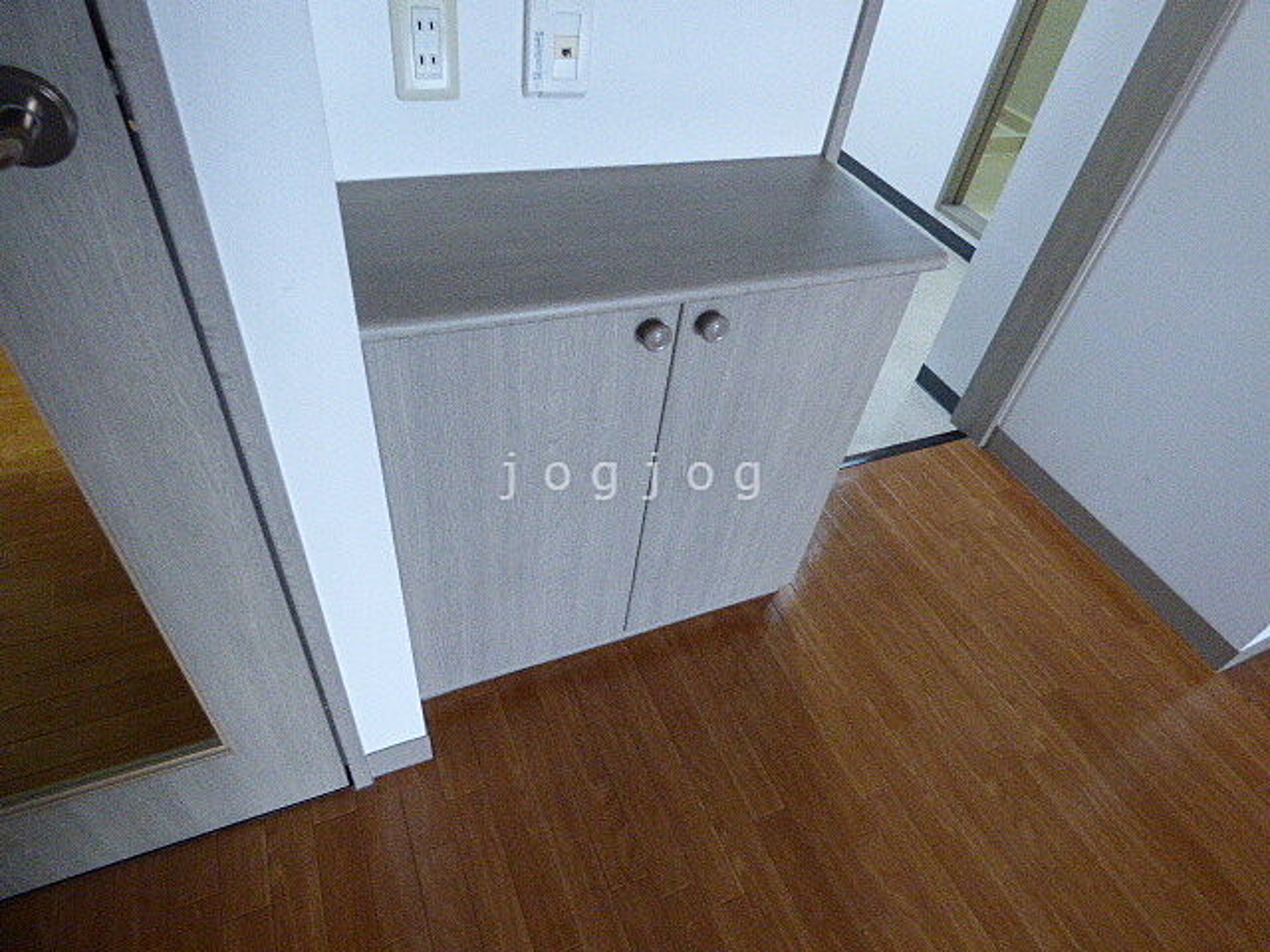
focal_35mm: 20
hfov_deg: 81.7
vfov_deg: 66.0
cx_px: 635
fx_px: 734
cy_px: 476
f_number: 2.8
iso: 800
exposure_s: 1/30
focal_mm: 3.58
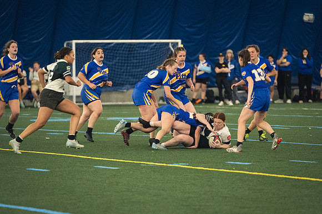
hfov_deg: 7.6
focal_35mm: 270
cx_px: 161
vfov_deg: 5.1
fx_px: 2414
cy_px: 107
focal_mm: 180
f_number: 2.8
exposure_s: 1/500
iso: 9000
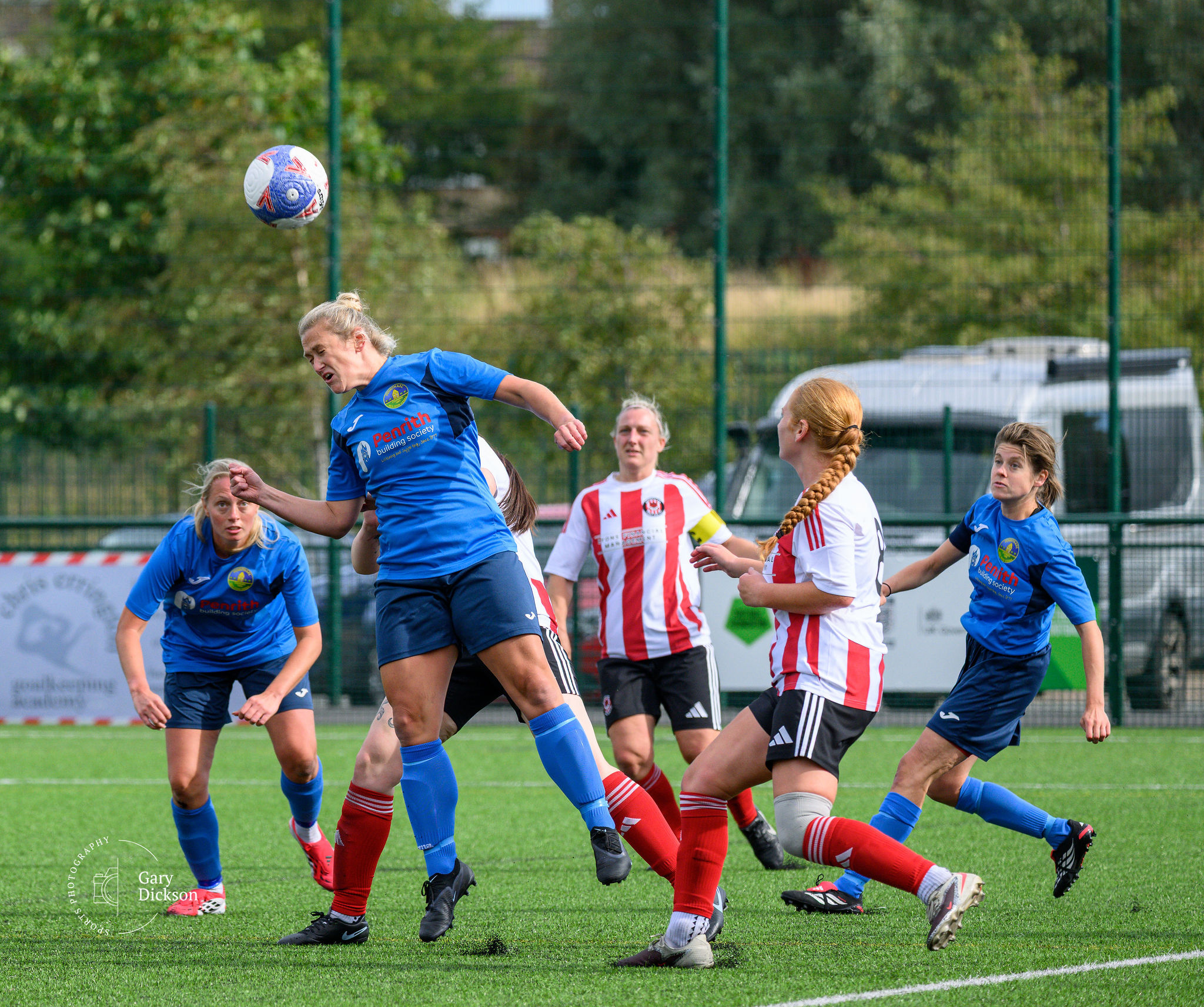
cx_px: 440
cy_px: 406
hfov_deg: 5.8
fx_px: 11803
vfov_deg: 4.9
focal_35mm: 325
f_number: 5
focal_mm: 220
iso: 560
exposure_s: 1/1600
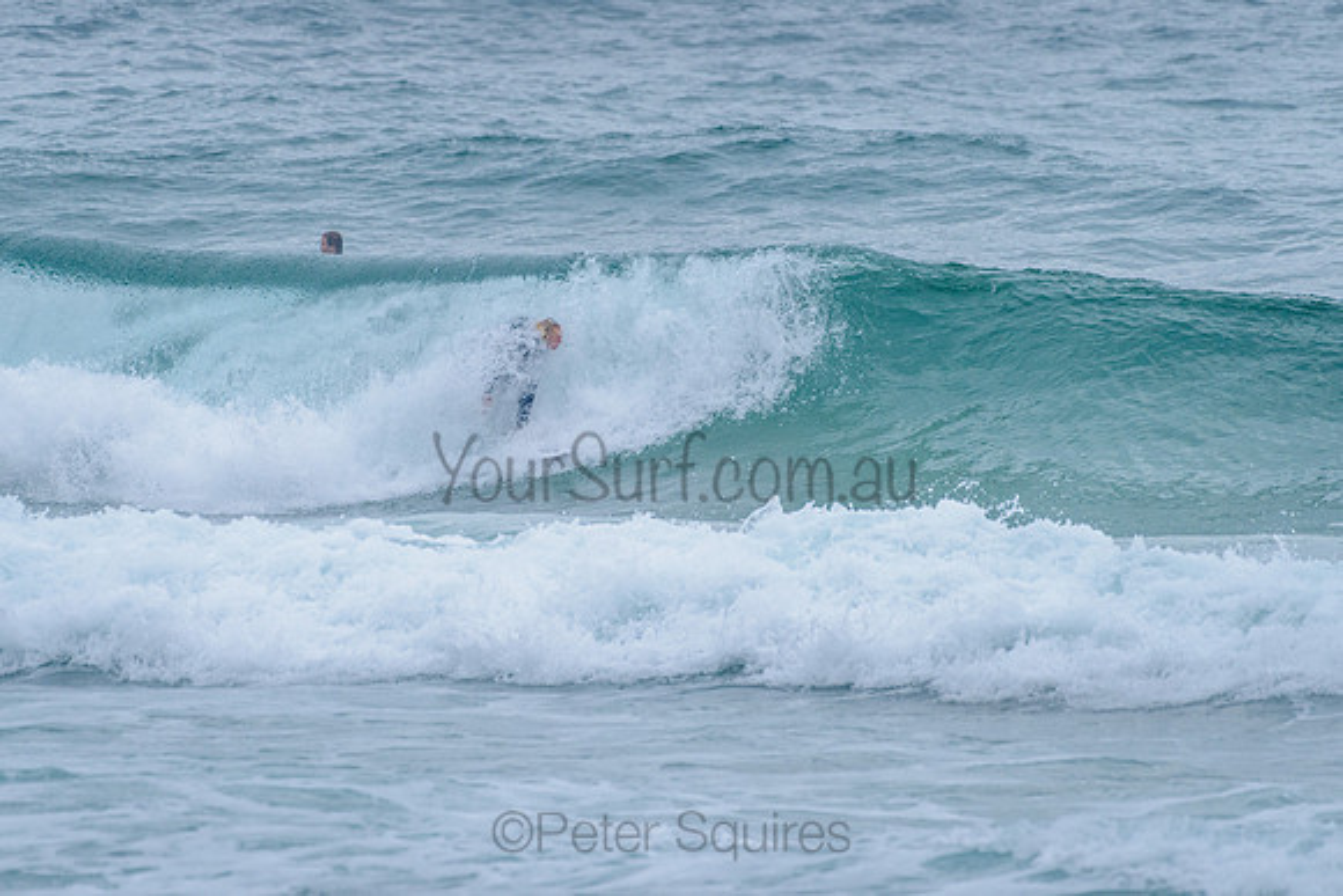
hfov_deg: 3.4
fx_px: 22864
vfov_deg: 2.2
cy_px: 348
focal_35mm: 613
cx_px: 673
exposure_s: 1/2000
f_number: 5.6
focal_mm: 500
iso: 1400
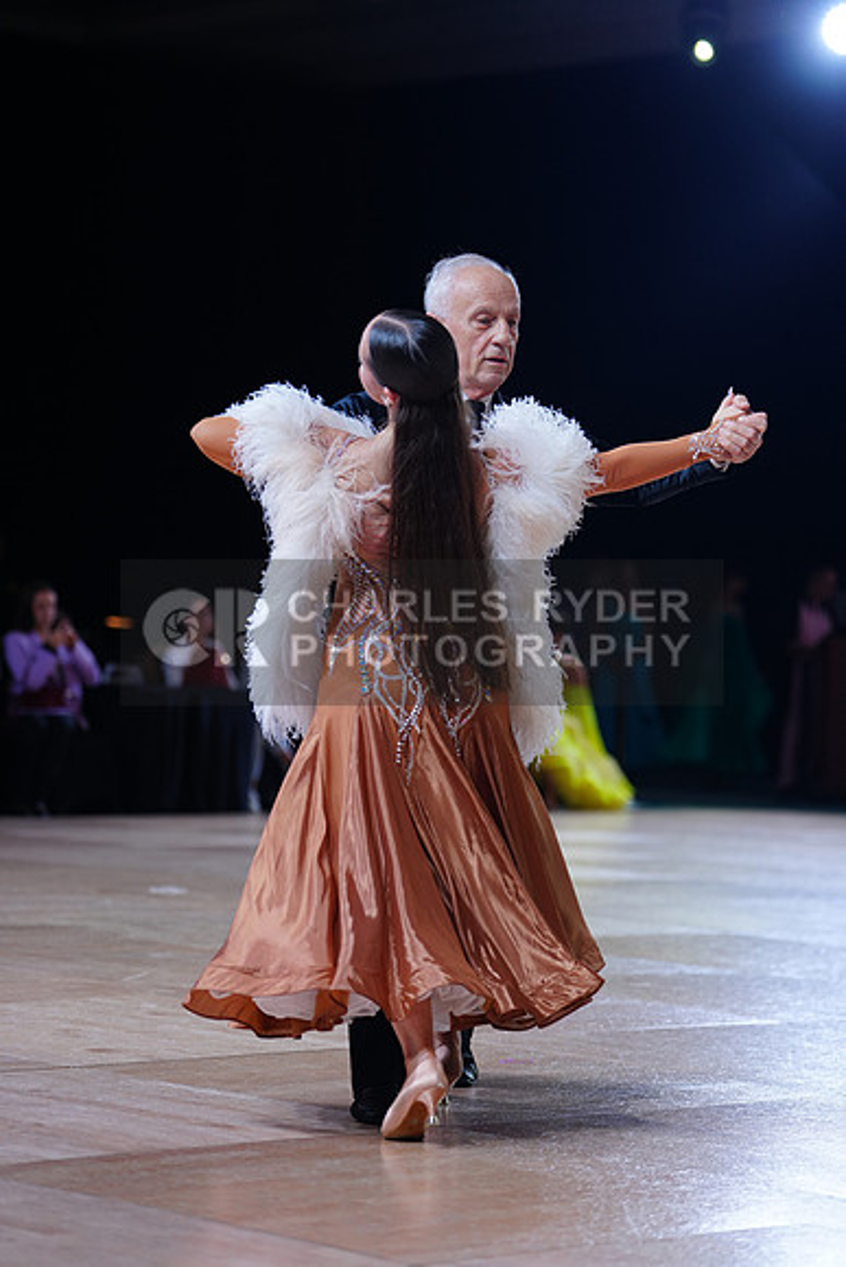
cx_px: 423
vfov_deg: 19.5
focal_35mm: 105
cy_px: 634
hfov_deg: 13.0
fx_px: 3699
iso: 500
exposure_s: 1/500
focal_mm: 105
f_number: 2.8
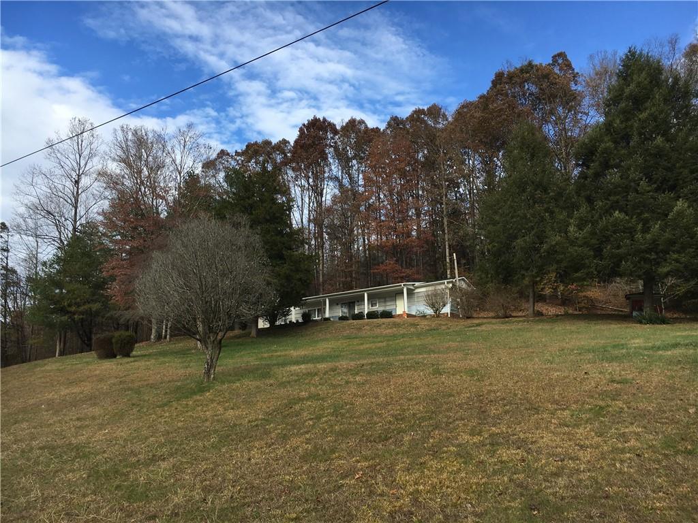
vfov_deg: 48.2
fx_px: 585
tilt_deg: +11.9
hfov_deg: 61.7
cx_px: 349
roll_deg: -0.1
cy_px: 262
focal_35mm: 29
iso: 25
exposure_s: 1/827
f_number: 2.2
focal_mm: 4.15
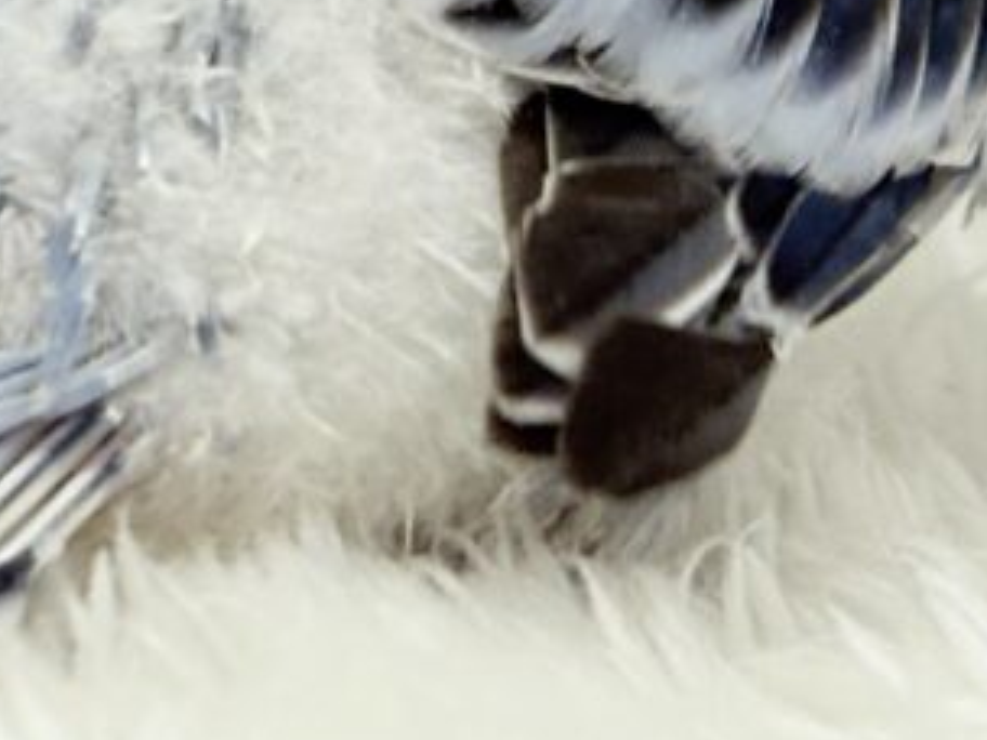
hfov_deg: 9.7
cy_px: -617
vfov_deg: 7.0
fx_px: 5845
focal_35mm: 205
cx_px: 419
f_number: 1.6
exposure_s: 1/100
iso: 80
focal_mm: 5.96
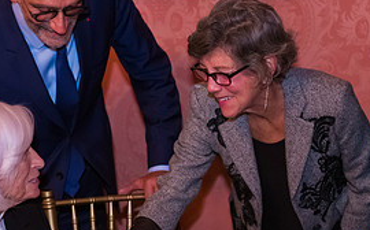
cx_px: 121
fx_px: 1370
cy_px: 128
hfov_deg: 15.4
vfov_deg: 9.6
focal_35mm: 136
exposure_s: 1/100
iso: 3200
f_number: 3.2
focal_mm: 62
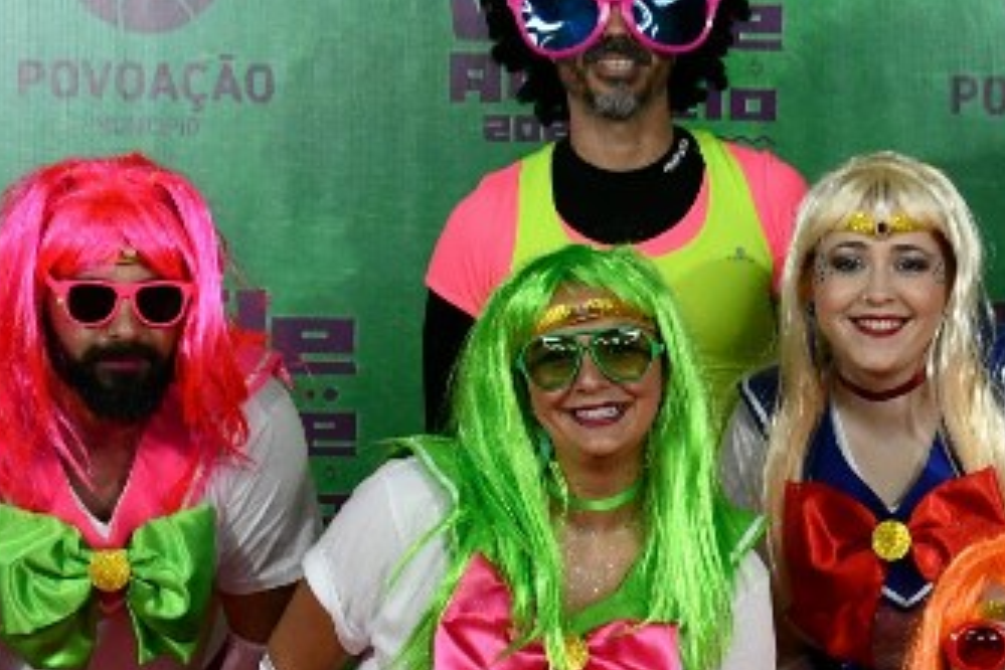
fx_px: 3601
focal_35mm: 129
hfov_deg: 15.6
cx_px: 972
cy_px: 736
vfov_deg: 10.5
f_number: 4
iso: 1600
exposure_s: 1/125
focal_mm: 28
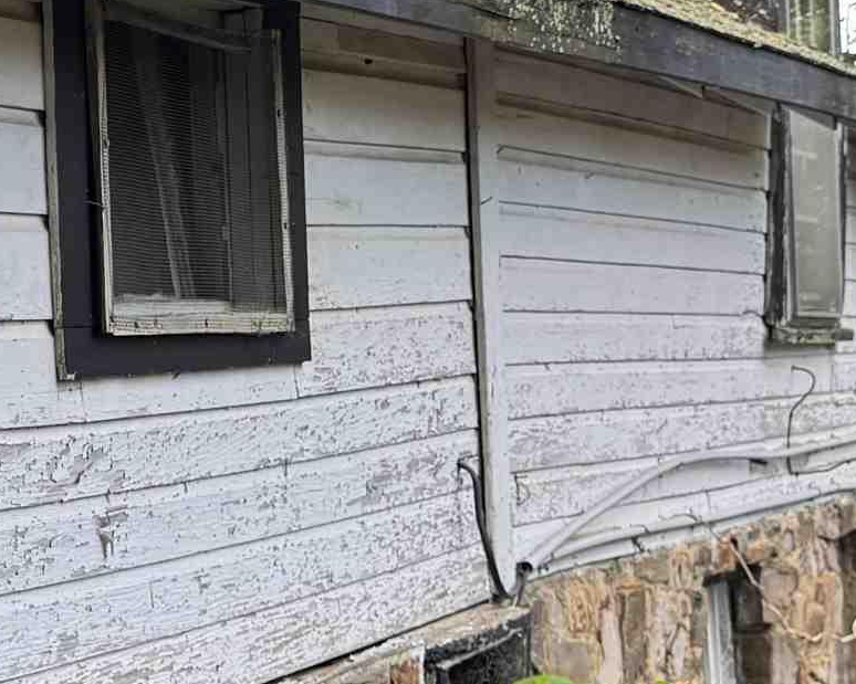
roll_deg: +2.4
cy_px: 250
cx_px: -138
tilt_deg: +2.7
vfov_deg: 16.5
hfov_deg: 19.5
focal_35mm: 93
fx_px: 2356
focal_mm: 6.76
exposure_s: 1/257
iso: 64
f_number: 1.78
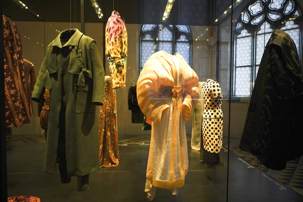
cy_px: 101
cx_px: 152
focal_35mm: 24
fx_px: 202
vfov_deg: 53.1
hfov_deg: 73.7
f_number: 2.8
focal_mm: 24
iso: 3200
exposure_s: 1/80
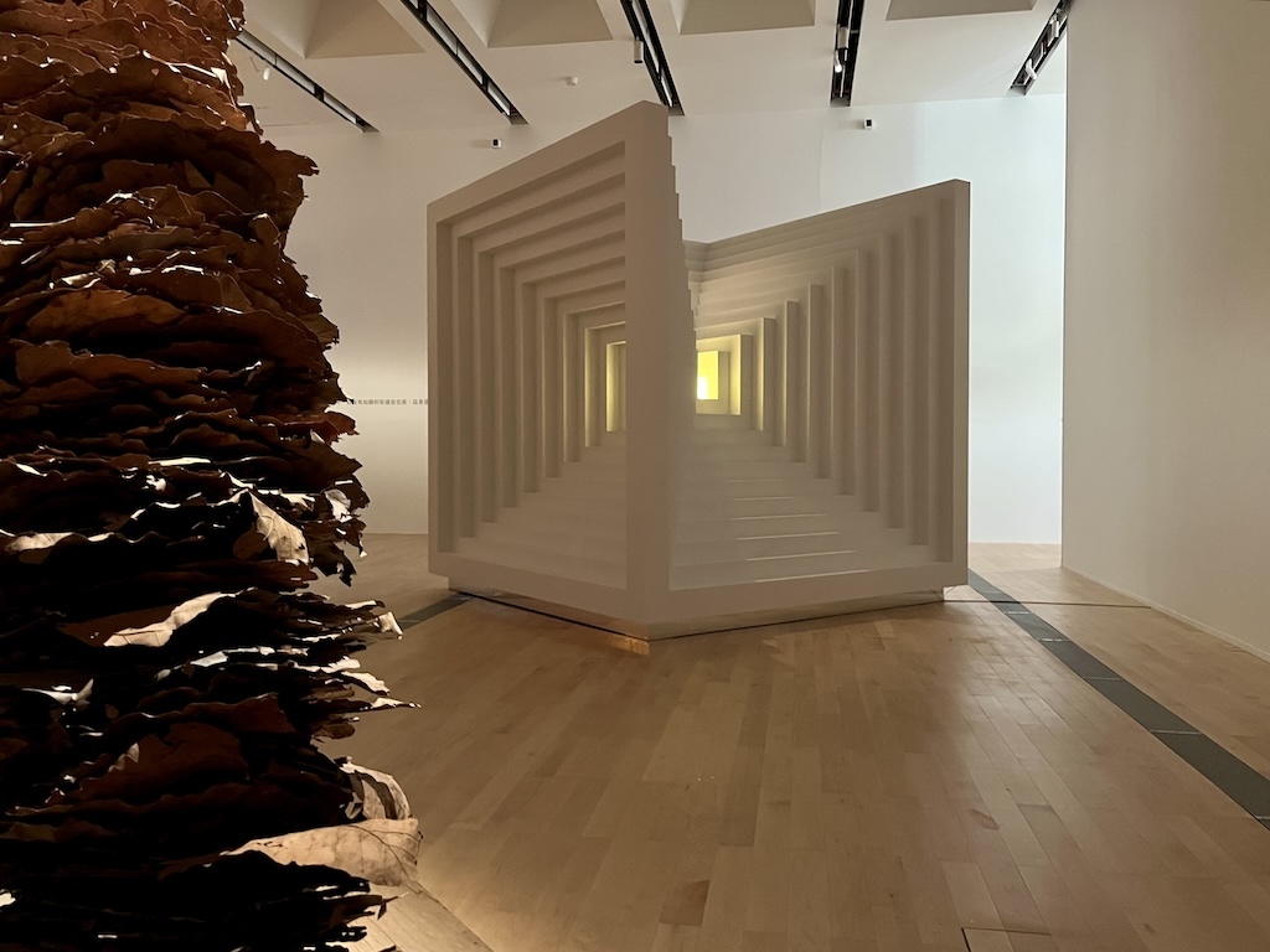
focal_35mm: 26
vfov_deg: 53.1
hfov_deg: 67.3
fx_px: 954
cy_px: 476
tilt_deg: -1.0
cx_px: 635
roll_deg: +1.7
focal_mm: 5.1
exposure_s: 1/27
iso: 500
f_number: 1.6
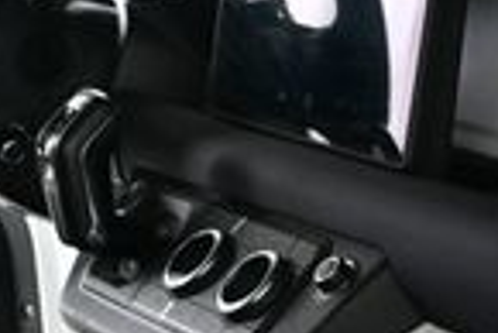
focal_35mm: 150
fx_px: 2077
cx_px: 577
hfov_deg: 13.3
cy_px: 220
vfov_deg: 9.2
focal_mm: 23
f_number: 4
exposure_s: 1/160
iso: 100
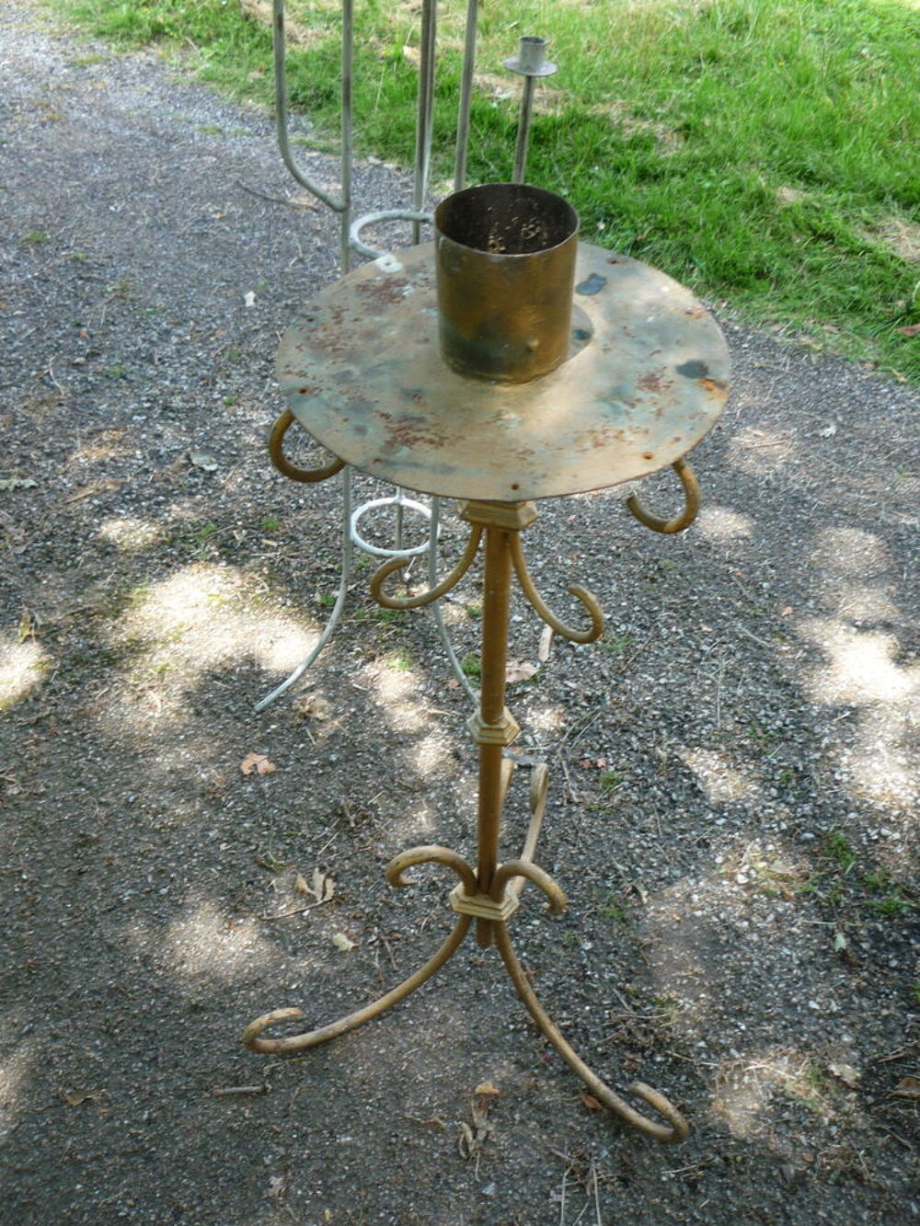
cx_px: 460
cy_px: 613
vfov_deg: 60.0
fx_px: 1063
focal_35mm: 30
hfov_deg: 46.8
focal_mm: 5.2
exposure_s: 1/50
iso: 100
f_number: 3.3
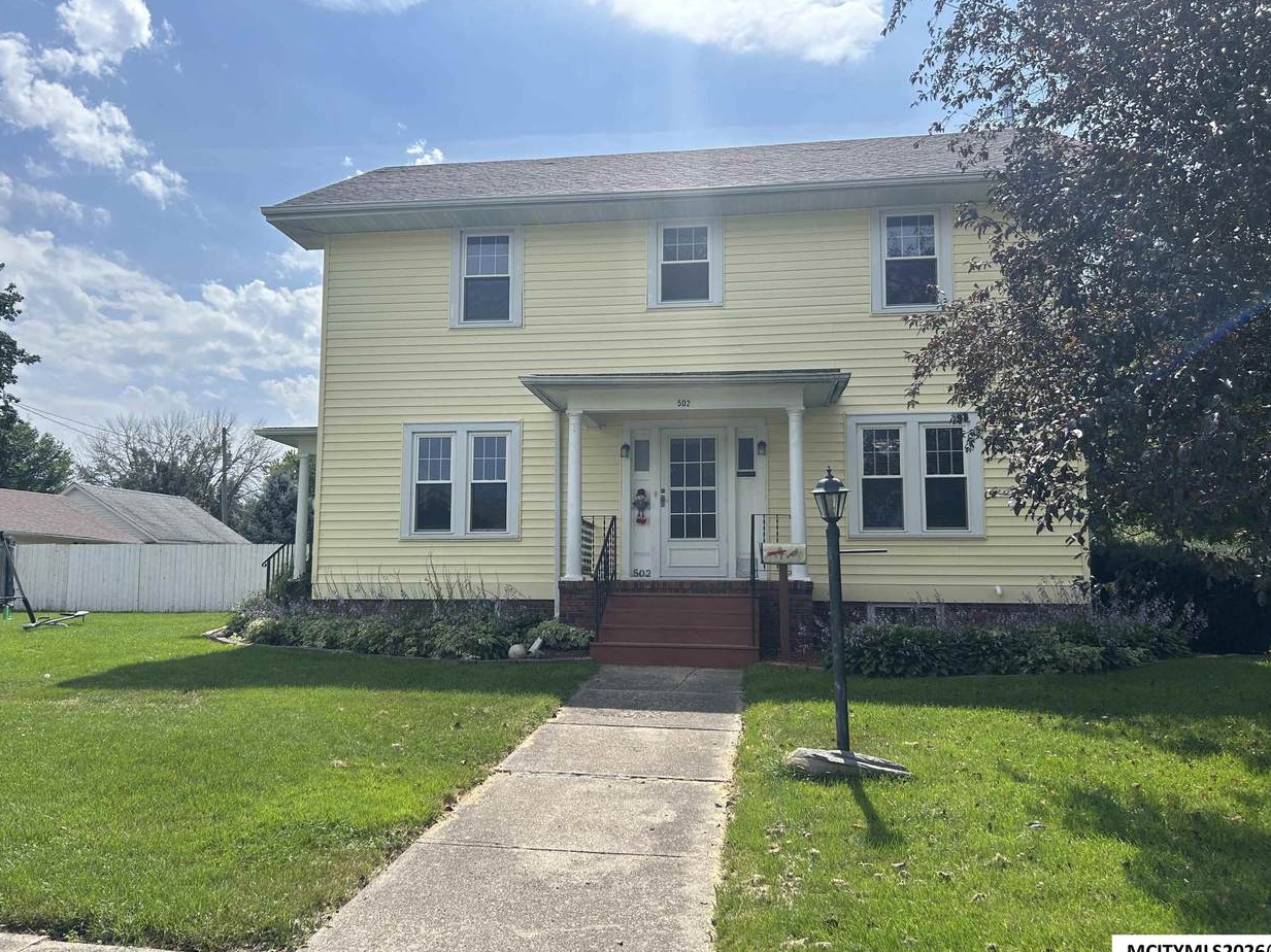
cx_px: 639
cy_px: 475
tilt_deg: +6.2
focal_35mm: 27
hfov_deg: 65.3
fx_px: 991
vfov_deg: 51.3
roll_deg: -0.2
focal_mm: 5.7
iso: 50
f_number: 1.5
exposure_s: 1/4444
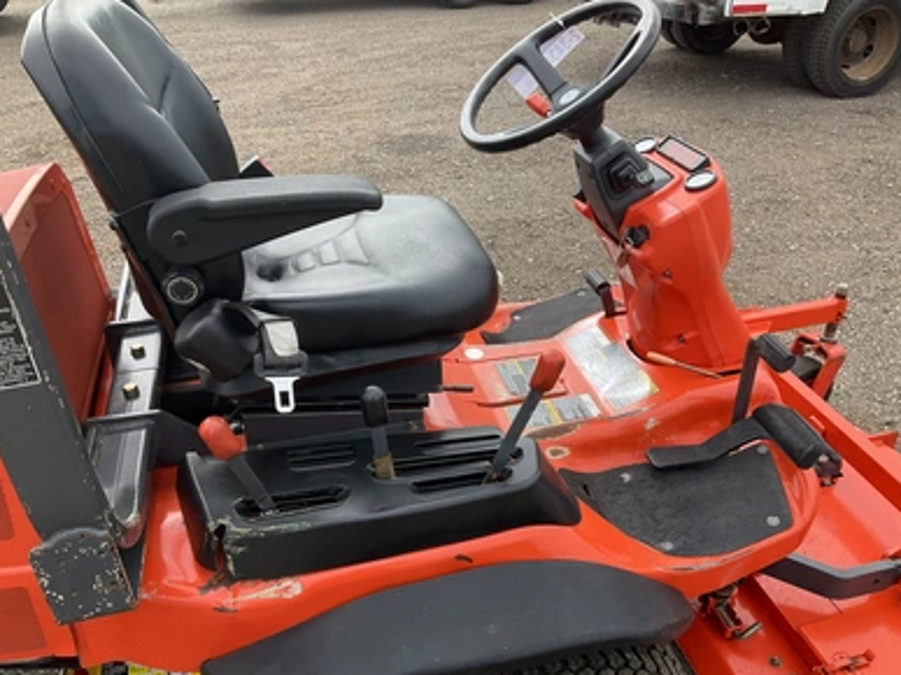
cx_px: 461
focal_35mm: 30
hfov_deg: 60.0
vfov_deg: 46.8
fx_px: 781
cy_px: 333
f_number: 1.8
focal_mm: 3
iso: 25
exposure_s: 1/524
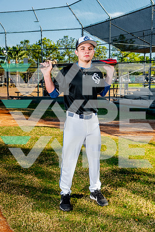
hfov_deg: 30.5
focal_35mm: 44
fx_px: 284
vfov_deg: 44.5
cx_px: 78
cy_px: 116
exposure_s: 1/200
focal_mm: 44
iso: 125
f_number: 7.1
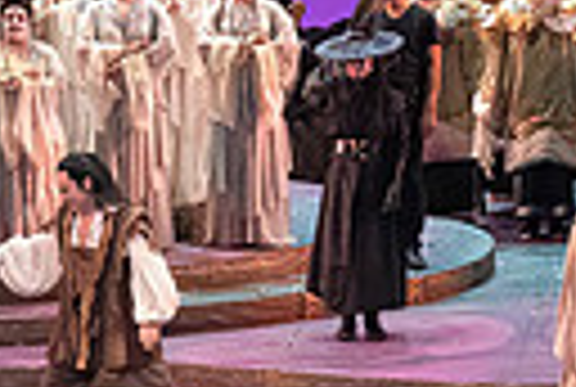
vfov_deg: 4.4
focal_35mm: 316
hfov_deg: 6.5
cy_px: -155
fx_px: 5068
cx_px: 252
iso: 20000
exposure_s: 1/1000
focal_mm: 70
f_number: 10
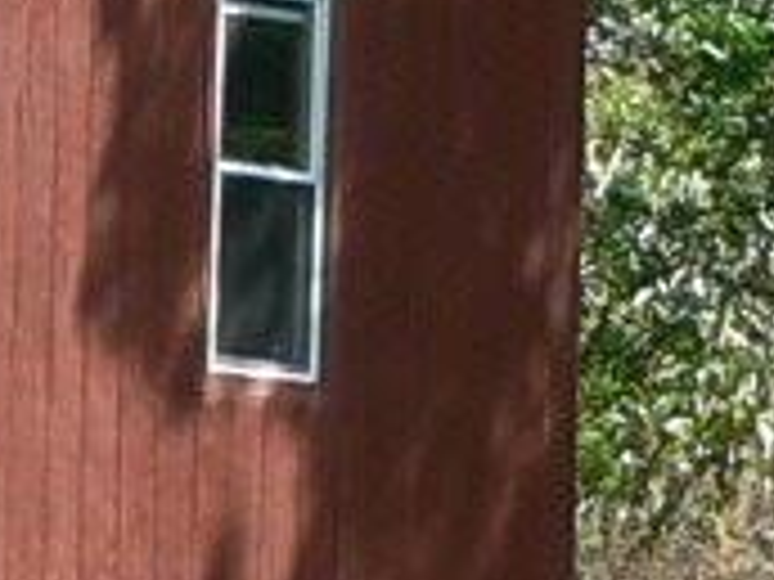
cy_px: 256
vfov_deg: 2.1
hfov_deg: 2.8
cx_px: -1508
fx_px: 15831
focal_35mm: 708
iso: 80
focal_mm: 13.7
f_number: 5.6
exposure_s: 1/160
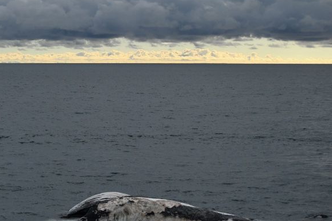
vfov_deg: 16.4
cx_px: 155
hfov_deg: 24.5
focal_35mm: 83
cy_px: 100
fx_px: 765
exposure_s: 1/8000
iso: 1000
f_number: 5
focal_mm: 60
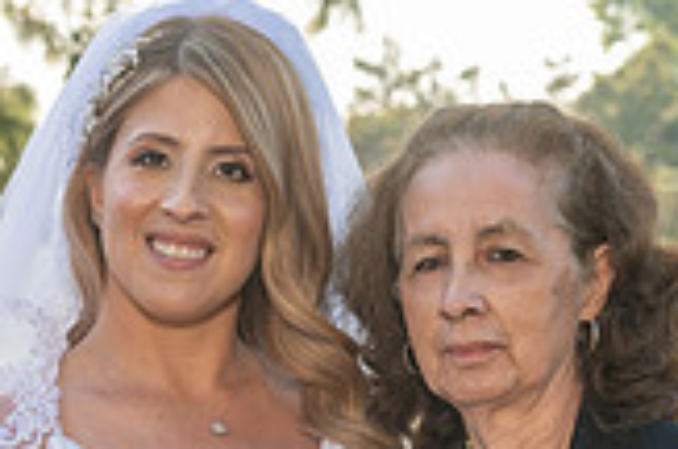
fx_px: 4286
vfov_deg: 5.9
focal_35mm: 228
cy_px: 620
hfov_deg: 9.0
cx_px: -41
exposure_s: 1/160
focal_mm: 60
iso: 200
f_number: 6.3
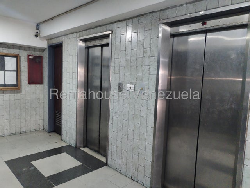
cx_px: 125
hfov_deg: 61.7
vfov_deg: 48.2
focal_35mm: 29
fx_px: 209
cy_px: 94
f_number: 1.8
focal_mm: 4.75
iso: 1156
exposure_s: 1/25
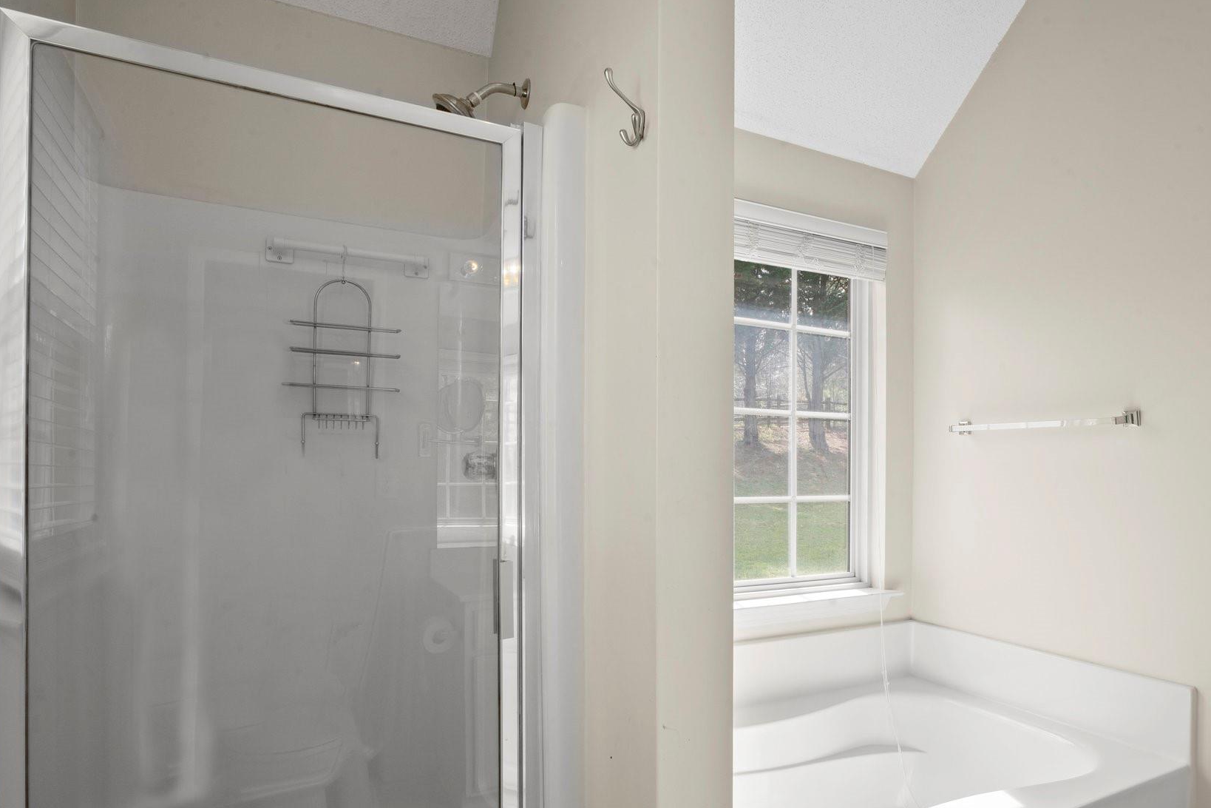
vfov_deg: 61.5
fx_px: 673
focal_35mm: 20
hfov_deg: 83.0
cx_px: 726
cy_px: 479
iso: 160
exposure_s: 1/13
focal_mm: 16
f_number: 16
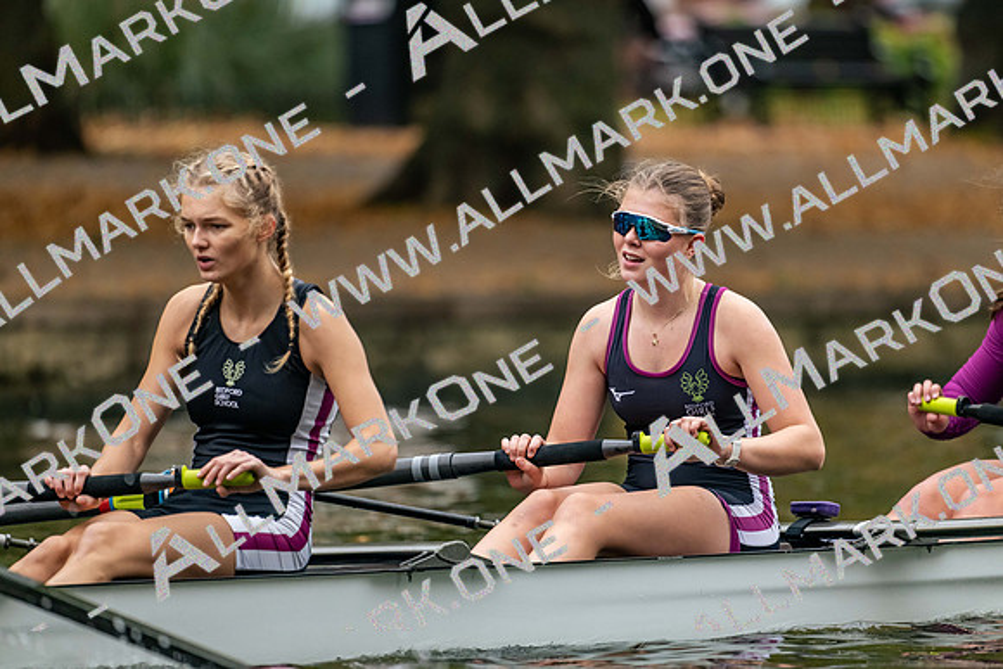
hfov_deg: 5.2
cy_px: 334
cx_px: 502
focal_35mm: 400
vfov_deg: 3.4
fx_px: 11147
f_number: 4.5
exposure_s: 1/2500
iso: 2500
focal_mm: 400
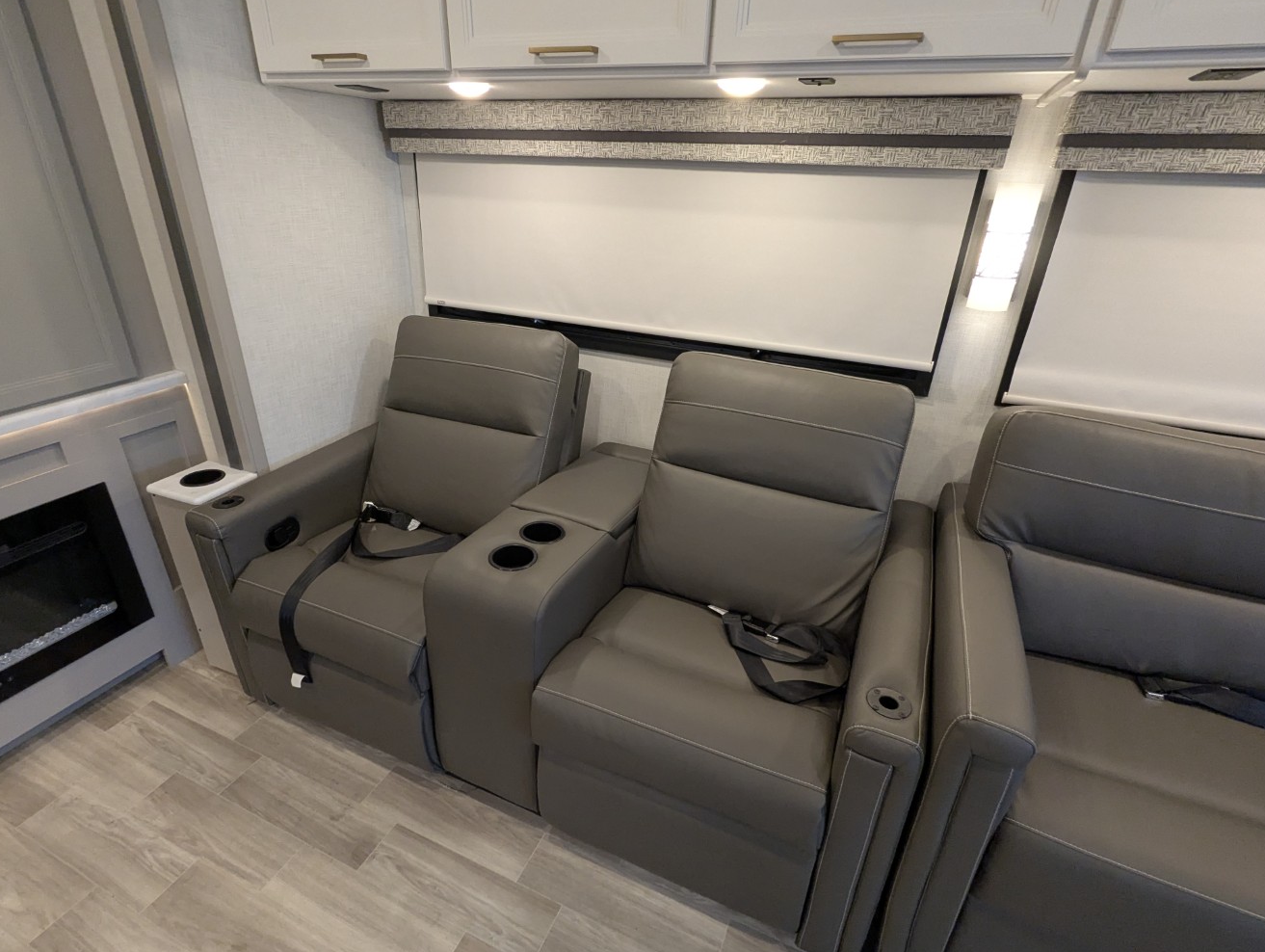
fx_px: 622
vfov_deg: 74.8
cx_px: 618
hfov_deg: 90.9
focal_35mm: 17
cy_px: 481
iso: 339
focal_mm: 2.35
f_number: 2.2
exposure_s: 1/105
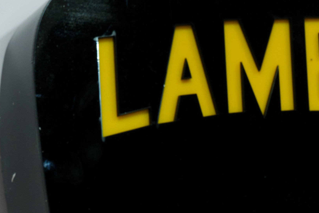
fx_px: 1719
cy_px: 374
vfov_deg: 6.9
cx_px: 421
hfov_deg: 10.4
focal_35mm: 194
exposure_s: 1/1.59
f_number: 8
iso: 500
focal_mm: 34.2
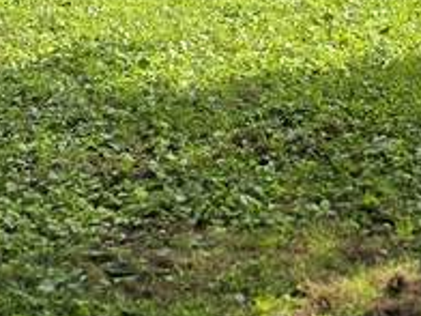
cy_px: -337
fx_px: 1824
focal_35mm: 150
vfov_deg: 9.2
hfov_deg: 13.1
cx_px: 363
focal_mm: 6.3
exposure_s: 1/348
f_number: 1.7
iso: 12
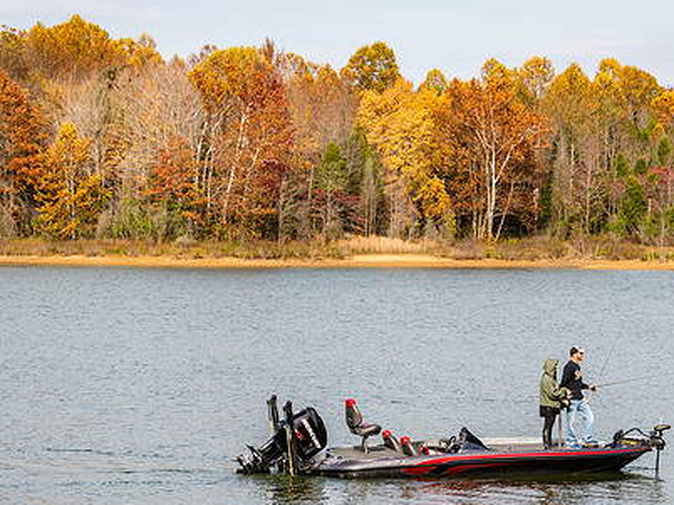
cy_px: 296
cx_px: 298
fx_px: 3094
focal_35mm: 159
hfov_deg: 12.4
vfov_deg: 9.3
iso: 100
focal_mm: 112
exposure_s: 1/160
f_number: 8
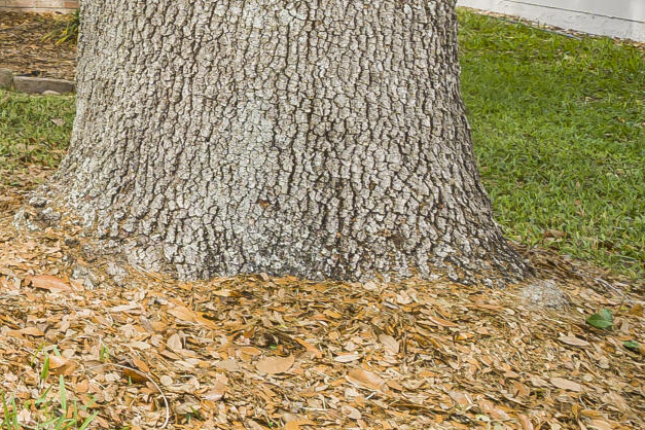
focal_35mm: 67
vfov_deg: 17.6
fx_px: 1200
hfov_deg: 18.4
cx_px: -675
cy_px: -272
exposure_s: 1/125
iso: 100
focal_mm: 14
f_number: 8
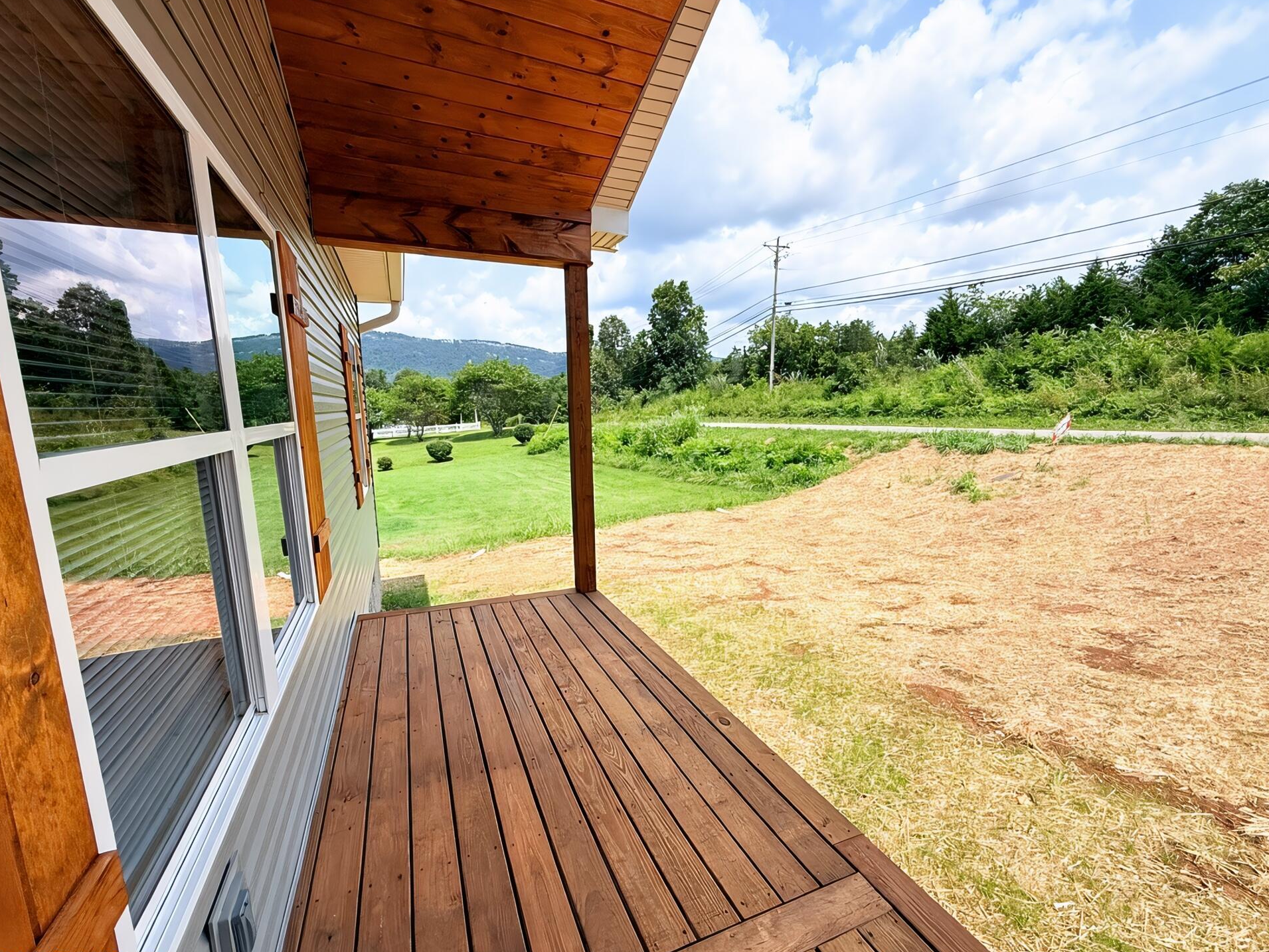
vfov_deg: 81.7
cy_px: 501
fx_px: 550
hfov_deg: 98.2
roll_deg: +0.3
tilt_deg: -9.4
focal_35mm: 15
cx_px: 643
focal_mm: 2.22
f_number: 2.2
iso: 50
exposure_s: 1/2092
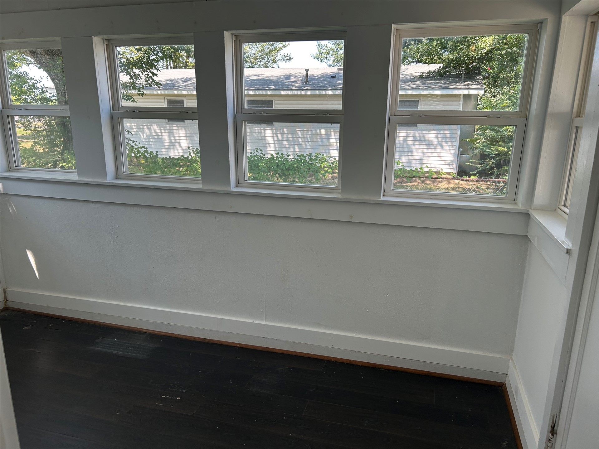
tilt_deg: -12.7
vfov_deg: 53.1
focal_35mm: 26
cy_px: 224
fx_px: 450
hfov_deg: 67.3
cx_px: 300
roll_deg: -1.1
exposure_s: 1/200
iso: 40
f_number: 1.5
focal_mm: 5.7
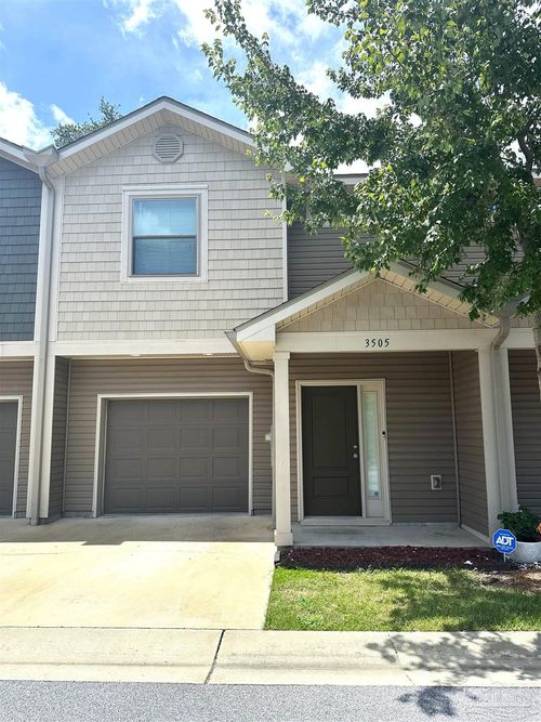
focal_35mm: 24
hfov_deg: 56.8
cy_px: 361
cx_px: 270
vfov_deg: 71.6
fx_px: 500
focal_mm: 6.86
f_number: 1.78
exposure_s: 1/4348
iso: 80
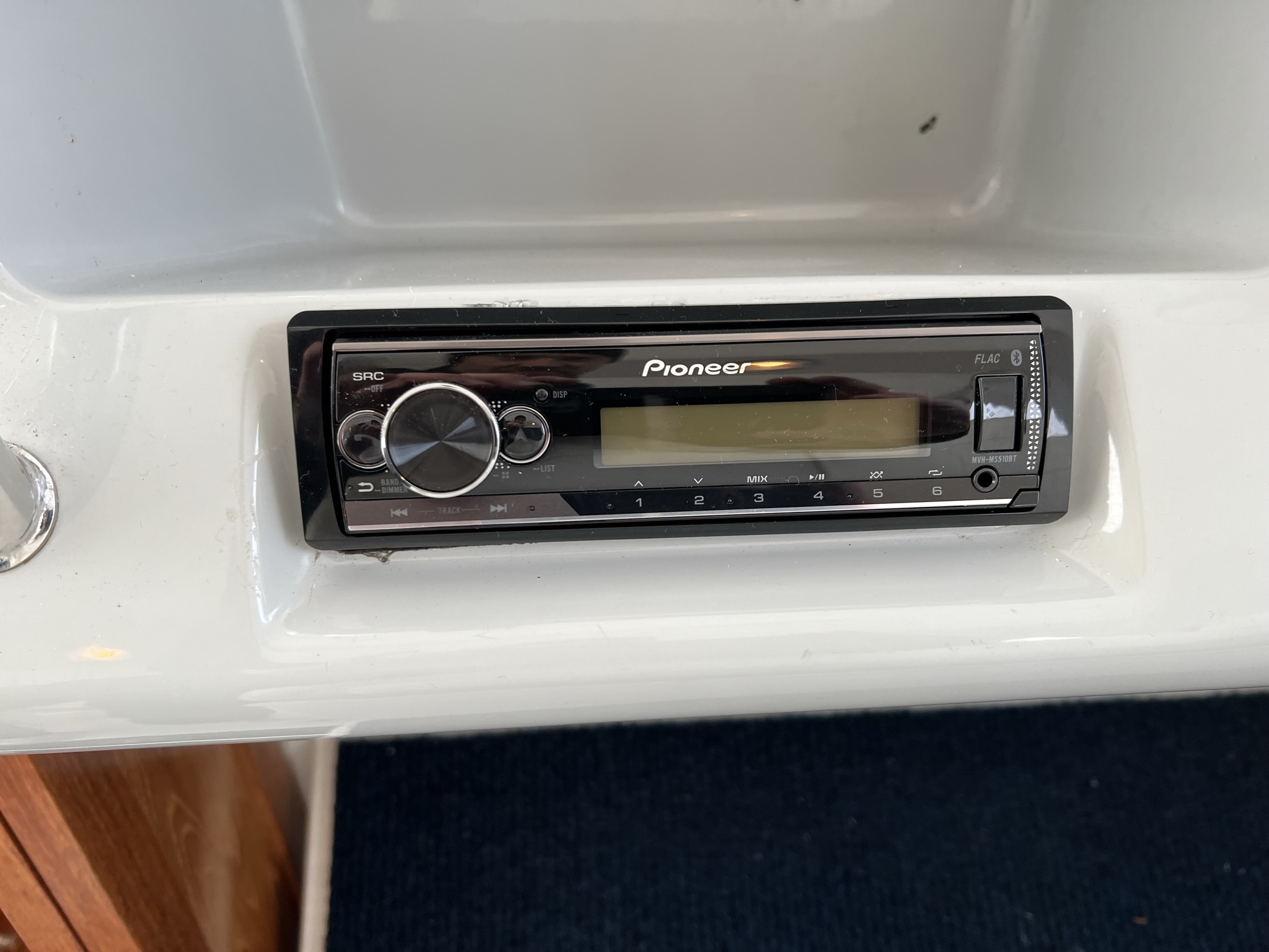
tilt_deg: -36.9
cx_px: 634
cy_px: 476
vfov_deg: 53.1
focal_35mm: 26
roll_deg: -1.3
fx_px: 953
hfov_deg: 67.3
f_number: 1.5
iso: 100
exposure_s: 1/121
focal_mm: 5.7
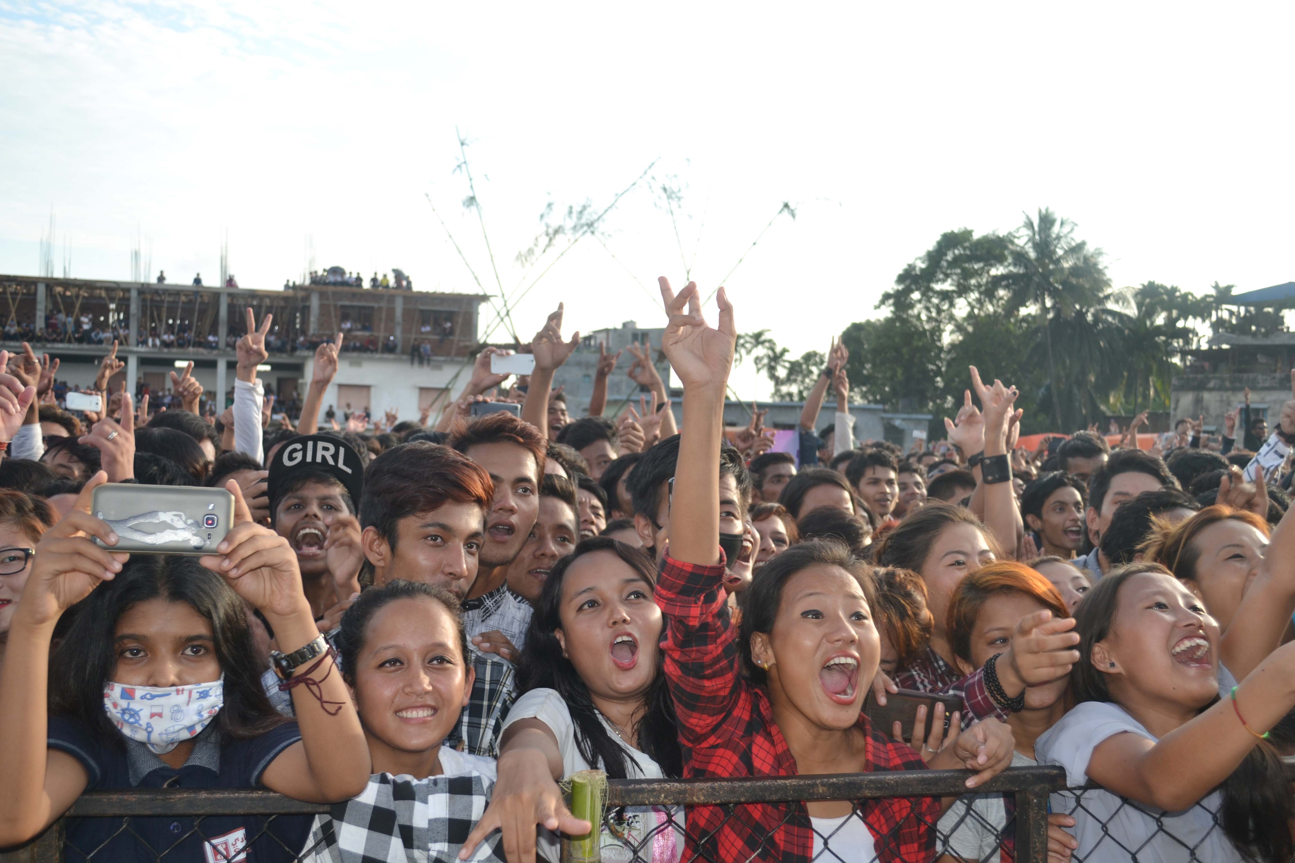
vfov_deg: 36.9
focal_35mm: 36
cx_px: 648
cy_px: 432
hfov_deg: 53.1
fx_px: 1295
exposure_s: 1/200
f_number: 4
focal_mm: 24
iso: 100
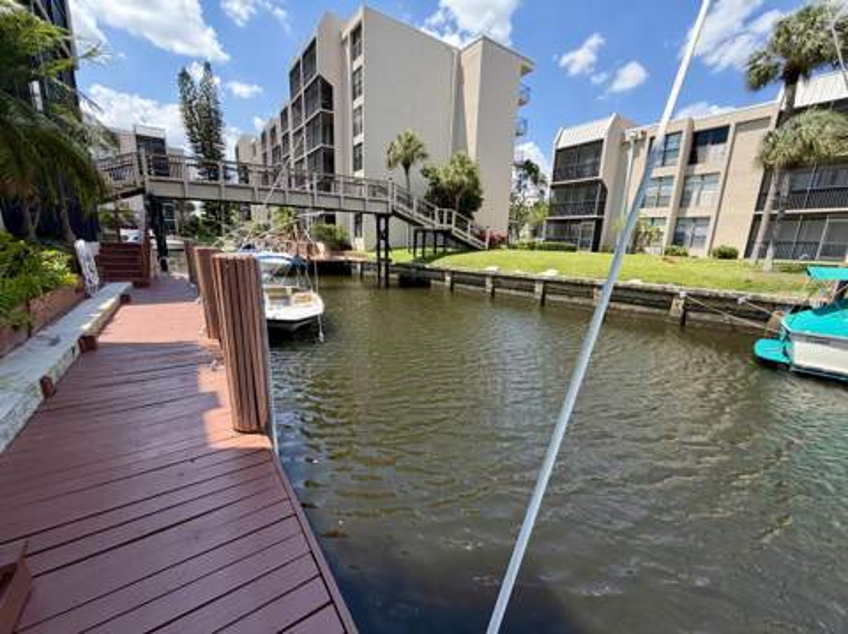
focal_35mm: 14
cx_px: 424
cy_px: 317
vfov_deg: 85.6
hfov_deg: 102.1
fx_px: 343
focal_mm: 2.22
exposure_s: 1/644
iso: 40
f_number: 2.2
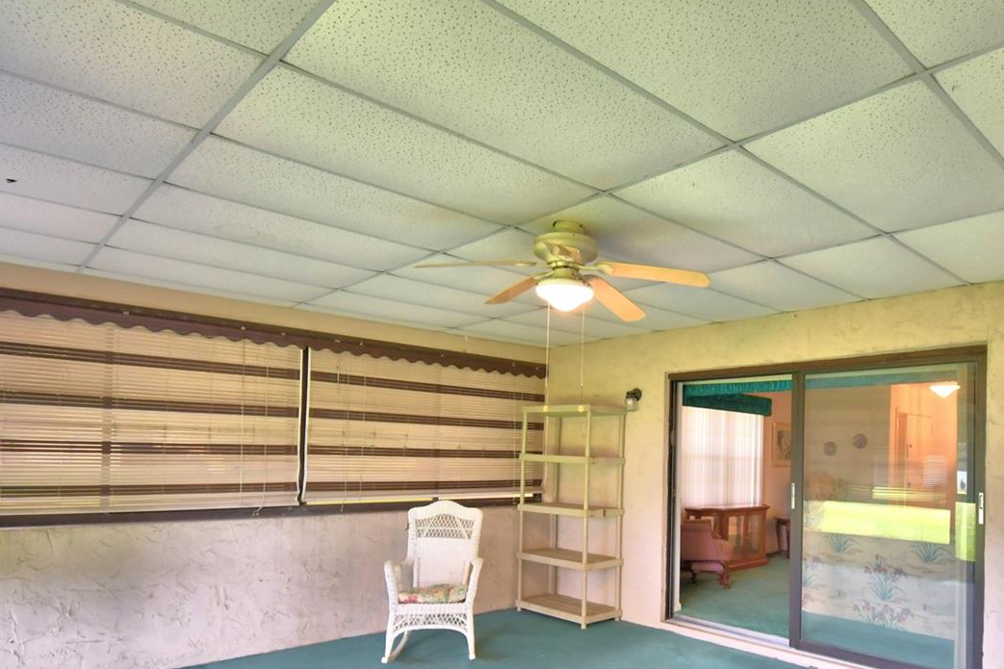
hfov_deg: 74.8
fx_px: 641
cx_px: 630
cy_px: 441
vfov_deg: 54.1
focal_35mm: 23
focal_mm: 10
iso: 400
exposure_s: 1/40
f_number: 4.5
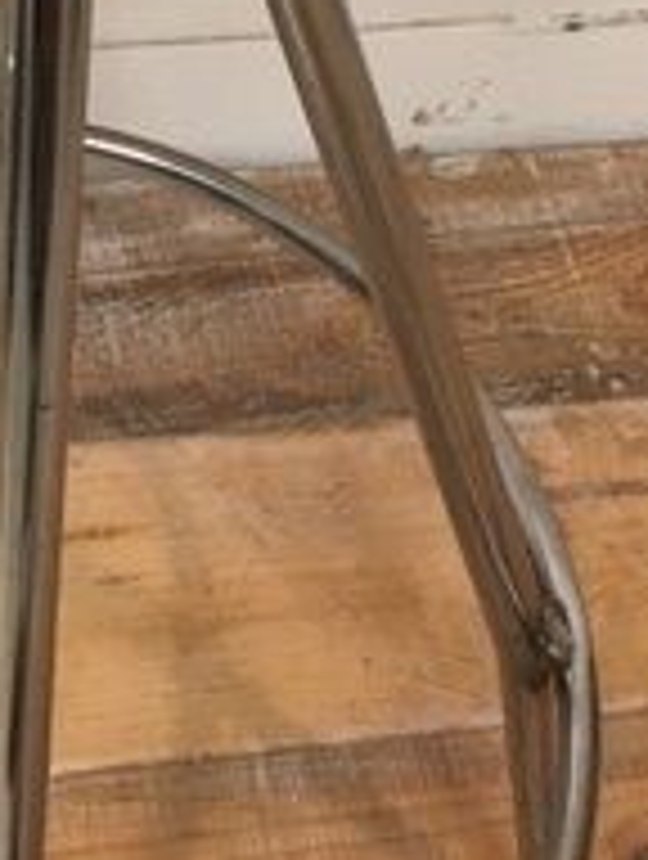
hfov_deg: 15.0
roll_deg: -6.2
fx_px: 2413
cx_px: -4
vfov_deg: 18.0
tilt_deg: -36.4
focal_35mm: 97
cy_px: -423
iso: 50
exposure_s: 1/17
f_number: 2.2
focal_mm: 4.15
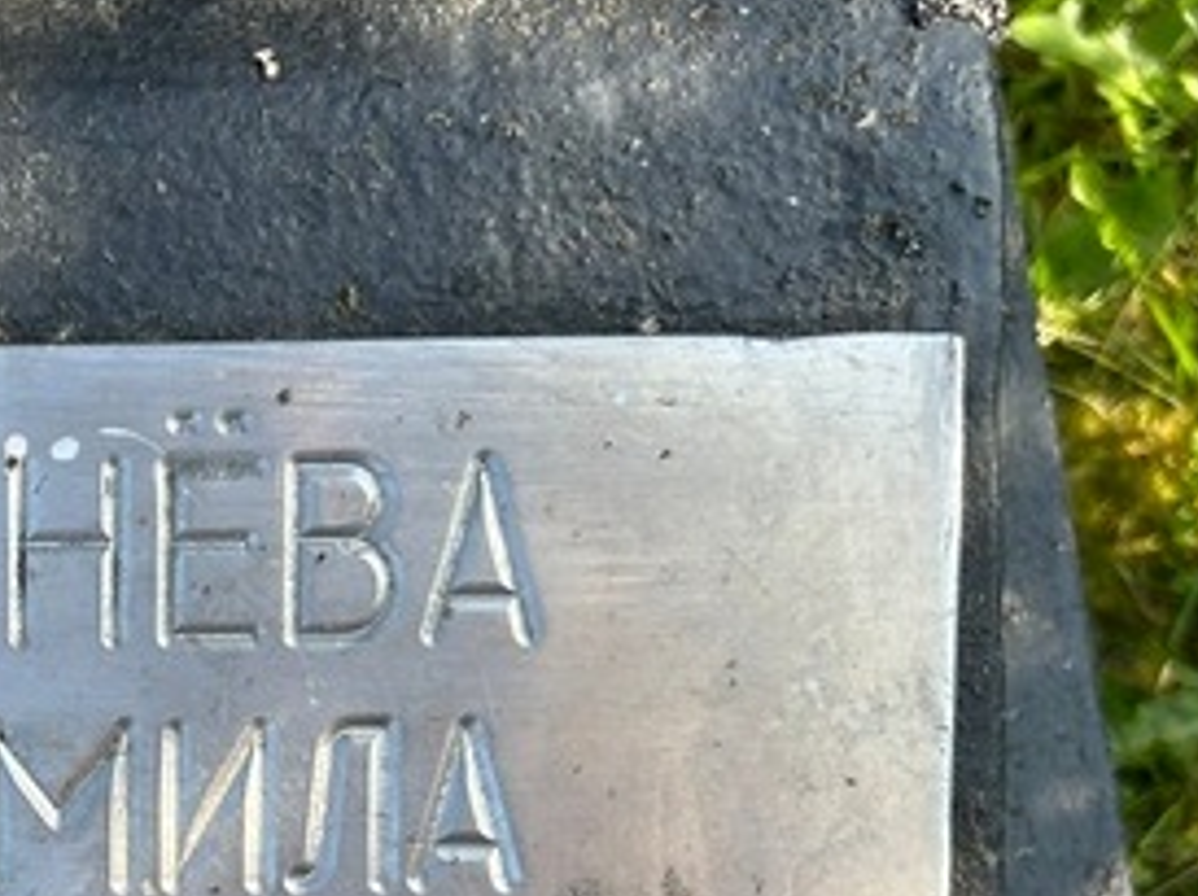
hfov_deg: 23.9
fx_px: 2628
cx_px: -153
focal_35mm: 76
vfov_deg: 18.9
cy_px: 861
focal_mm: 5.7
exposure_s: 1/714
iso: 50
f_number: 1.5
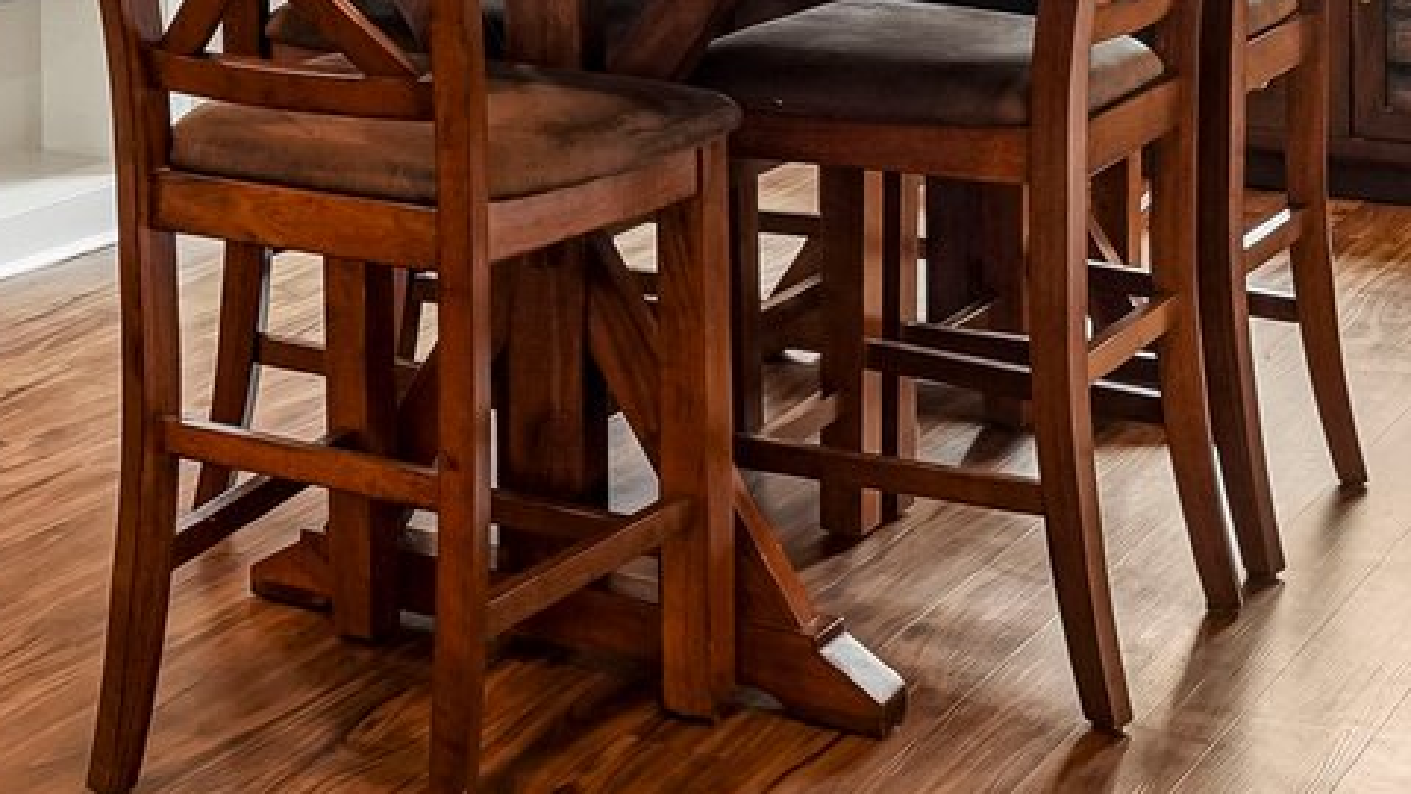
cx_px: 429
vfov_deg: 14.5
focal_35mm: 77
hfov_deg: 27.2
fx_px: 2894
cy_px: -416
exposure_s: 1/50
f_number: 8
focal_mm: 17.3
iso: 500
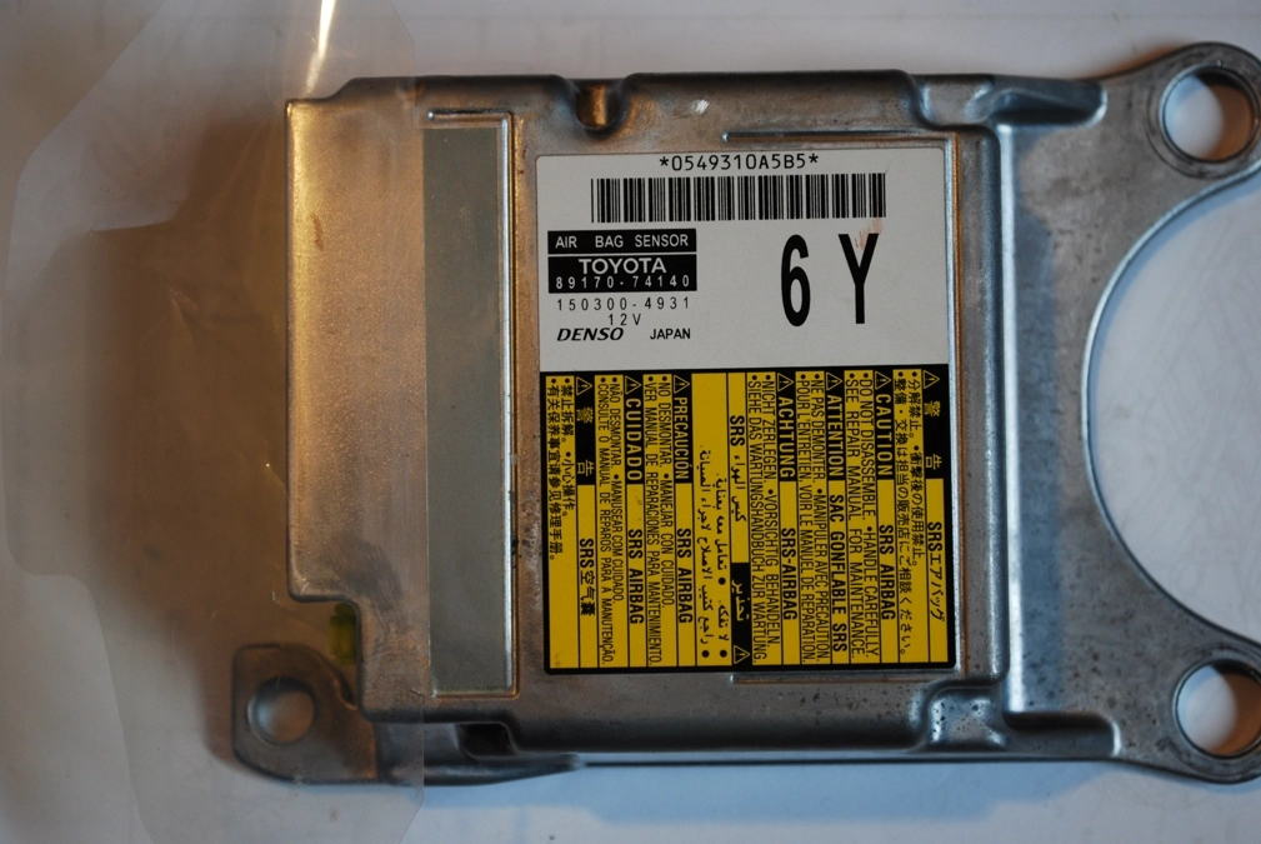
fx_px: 2893
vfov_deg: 16.6
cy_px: 422
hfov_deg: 24.6
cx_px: 630
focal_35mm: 82
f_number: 5.6
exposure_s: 1/20
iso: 400
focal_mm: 55
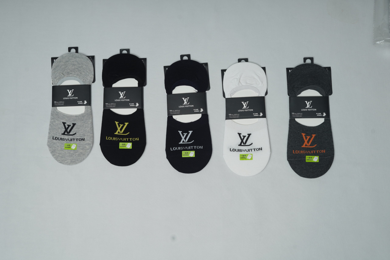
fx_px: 542
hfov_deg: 39.6
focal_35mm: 50
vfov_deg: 27.0
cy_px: 130
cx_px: 195
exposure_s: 1/200
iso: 320
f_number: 6.3
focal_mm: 50
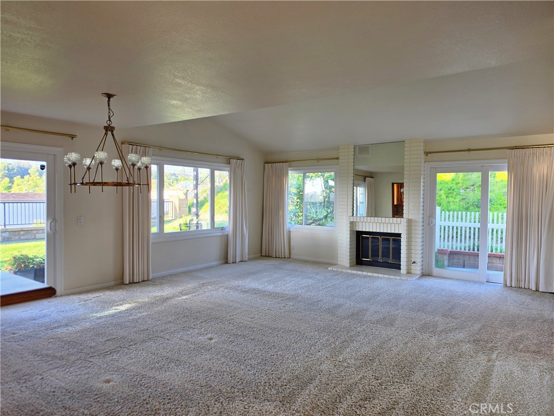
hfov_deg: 73.9
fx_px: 368
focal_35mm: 23
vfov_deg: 58.9
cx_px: 277
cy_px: 208
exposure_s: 1/180
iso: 32
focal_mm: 6.5
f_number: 1.4
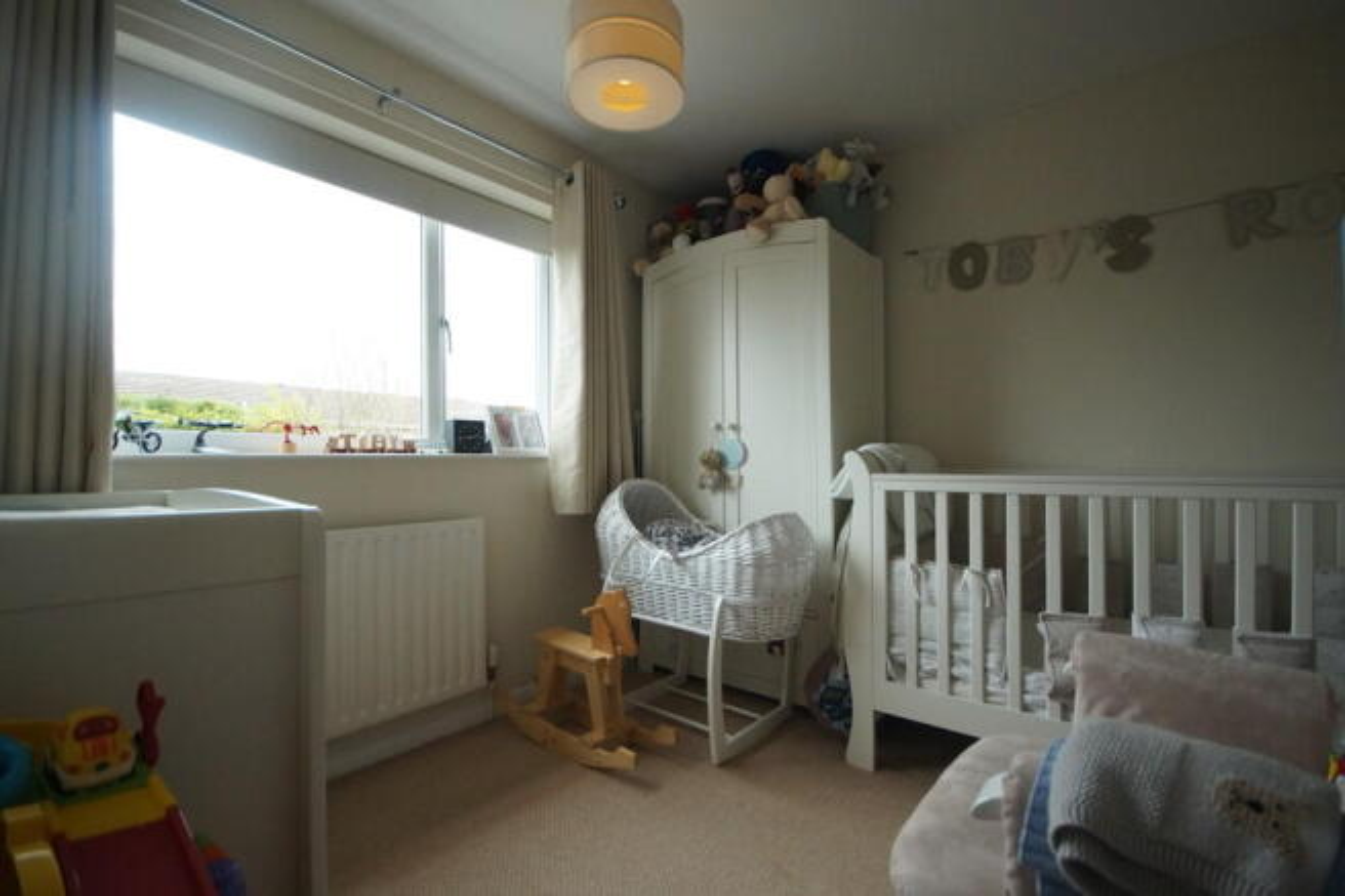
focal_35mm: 15
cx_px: 672
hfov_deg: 100.4
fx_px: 560
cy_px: 448
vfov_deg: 77.3
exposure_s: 1/60
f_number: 4
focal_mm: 10
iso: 1600
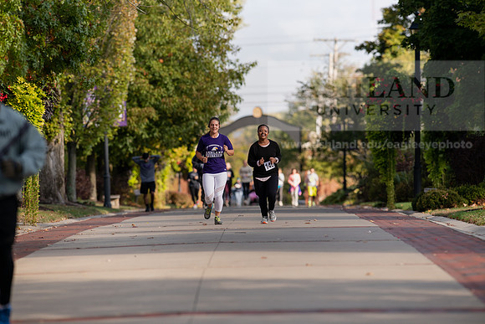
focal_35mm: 300
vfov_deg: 4.6
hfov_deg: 6.9
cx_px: 242
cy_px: 162
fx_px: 4042
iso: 200
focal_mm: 300
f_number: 4.5
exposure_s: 1/640
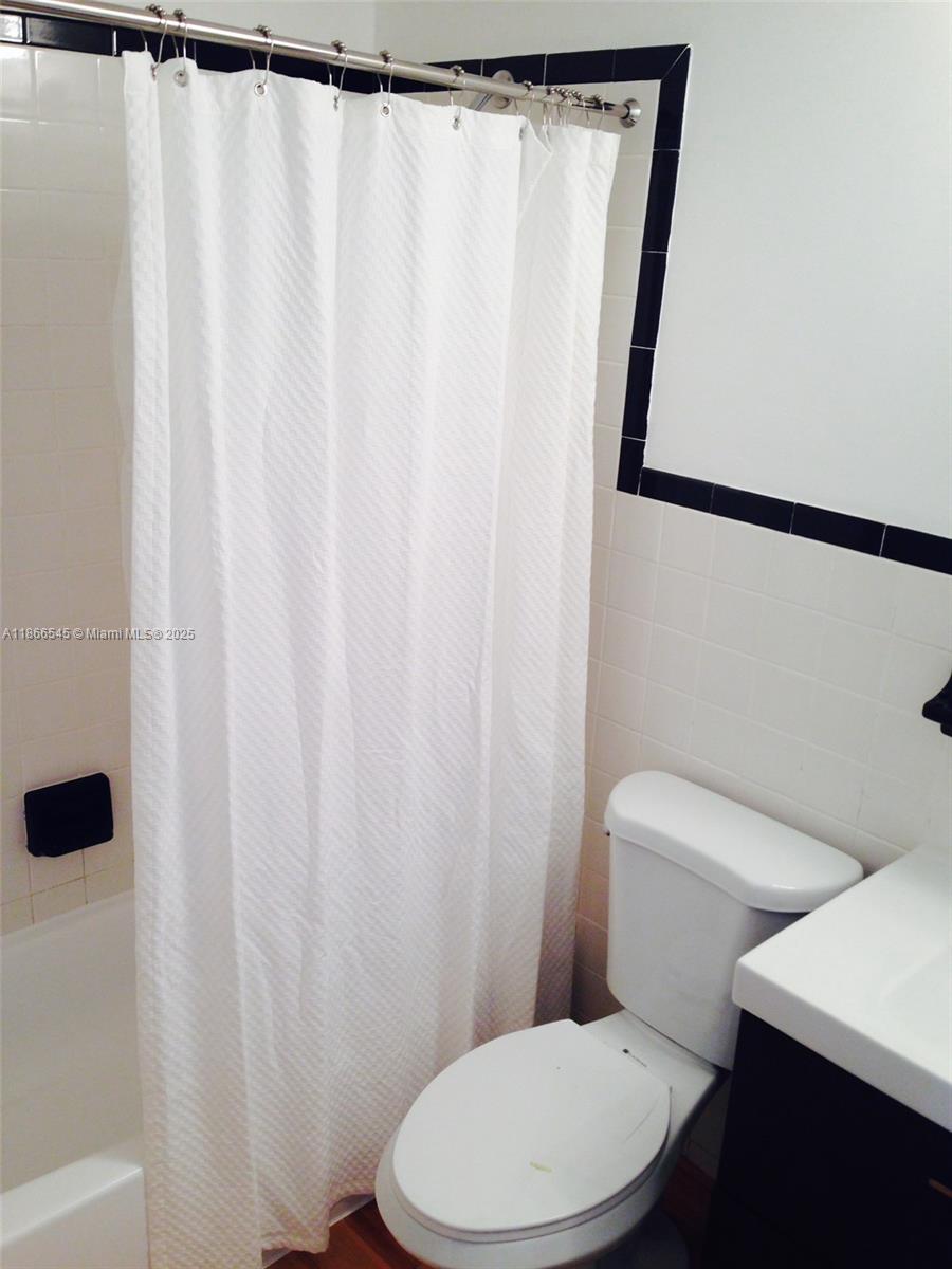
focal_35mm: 33
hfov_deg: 42.9
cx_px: 476
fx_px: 1210
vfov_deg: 55.4
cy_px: 634
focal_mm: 4.12
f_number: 2.4
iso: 50
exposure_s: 1/40
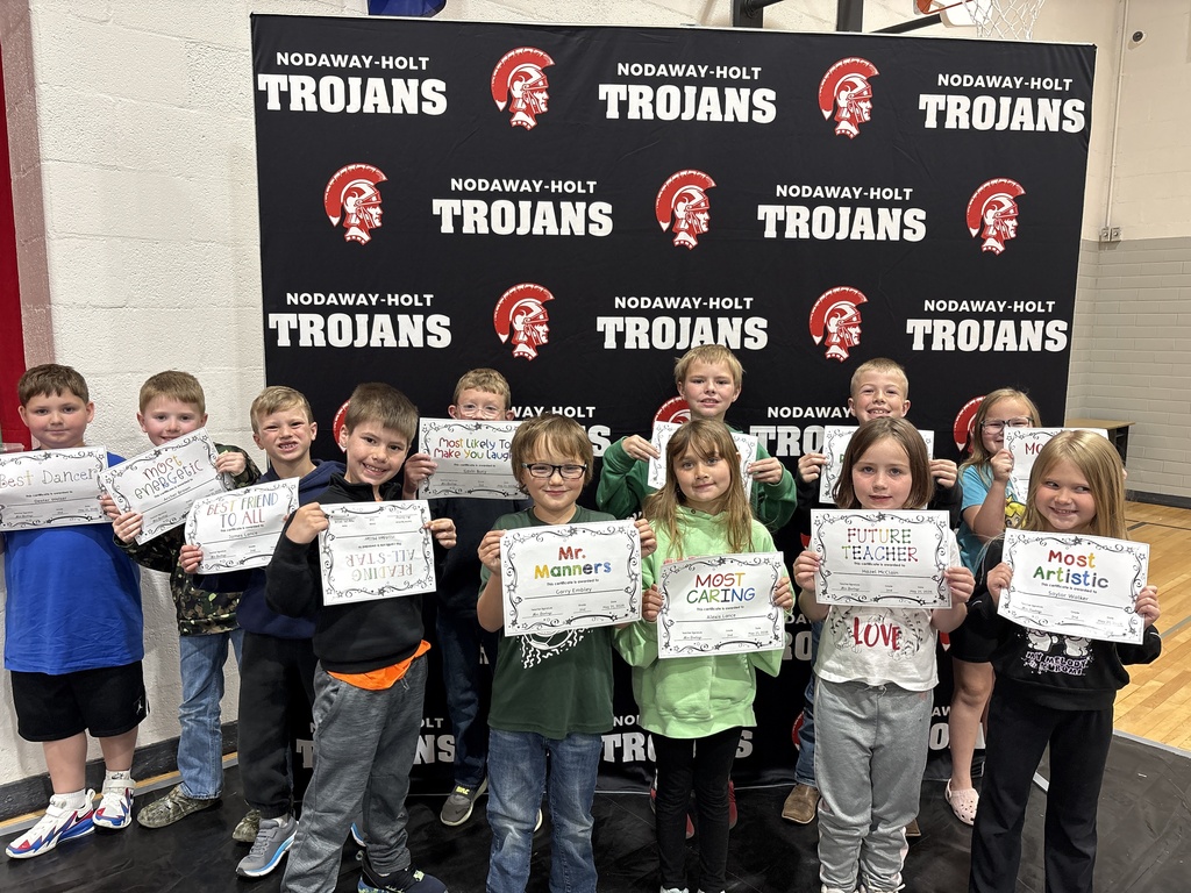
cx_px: 596
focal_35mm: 26
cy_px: 446
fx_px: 895
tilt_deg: -8.6
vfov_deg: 53.1
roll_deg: +0.2
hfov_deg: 67.3
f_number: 1.6
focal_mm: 5.96
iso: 125
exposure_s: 1/64
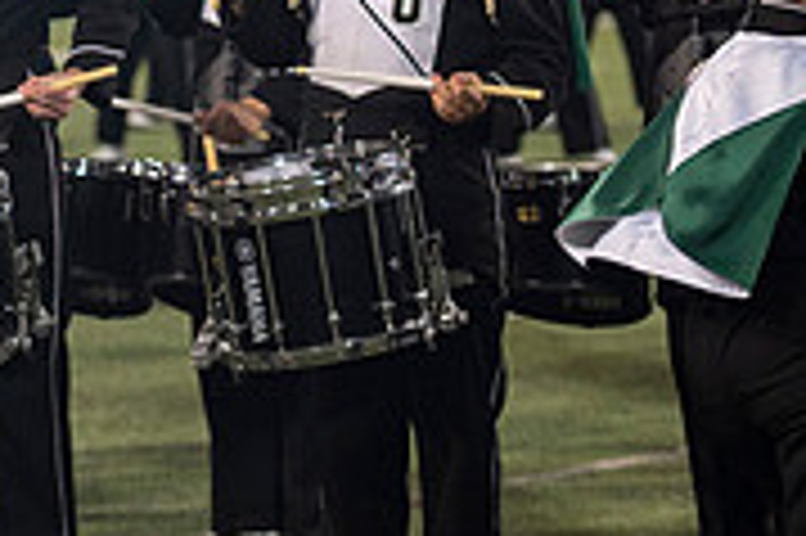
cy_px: 225
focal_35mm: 308
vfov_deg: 4.5
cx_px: -369
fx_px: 6889
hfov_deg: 6.6
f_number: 2.8
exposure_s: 1/500
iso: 1000
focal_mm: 95
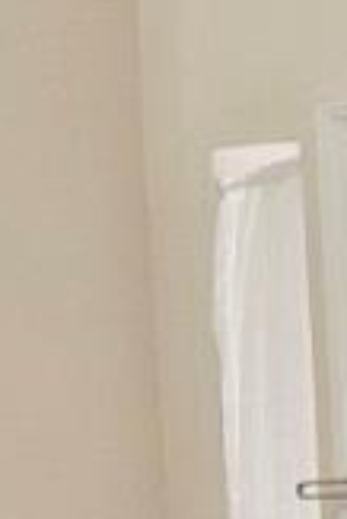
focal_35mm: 235
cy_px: 1162
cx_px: 2053
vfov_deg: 8.2
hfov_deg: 4.5
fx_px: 3390
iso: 320
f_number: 2.8
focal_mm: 16
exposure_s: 1/30
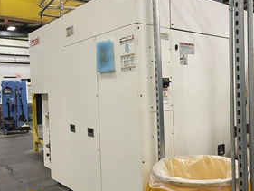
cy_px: 102
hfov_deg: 49.3
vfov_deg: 38.7
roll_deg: +1.5
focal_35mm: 37
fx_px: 272
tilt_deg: -2.6
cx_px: 167
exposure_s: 1/60
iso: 80
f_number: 1.6
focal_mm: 4.2
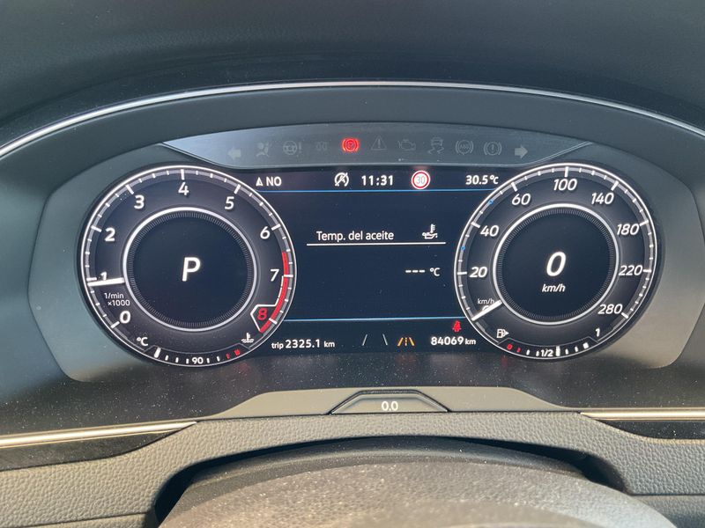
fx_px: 591
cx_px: 352
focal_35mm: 29
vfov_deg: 48.2
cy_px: 264
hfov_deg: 61.7
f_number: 1.8
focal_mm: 3
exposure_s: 1/56
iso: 160
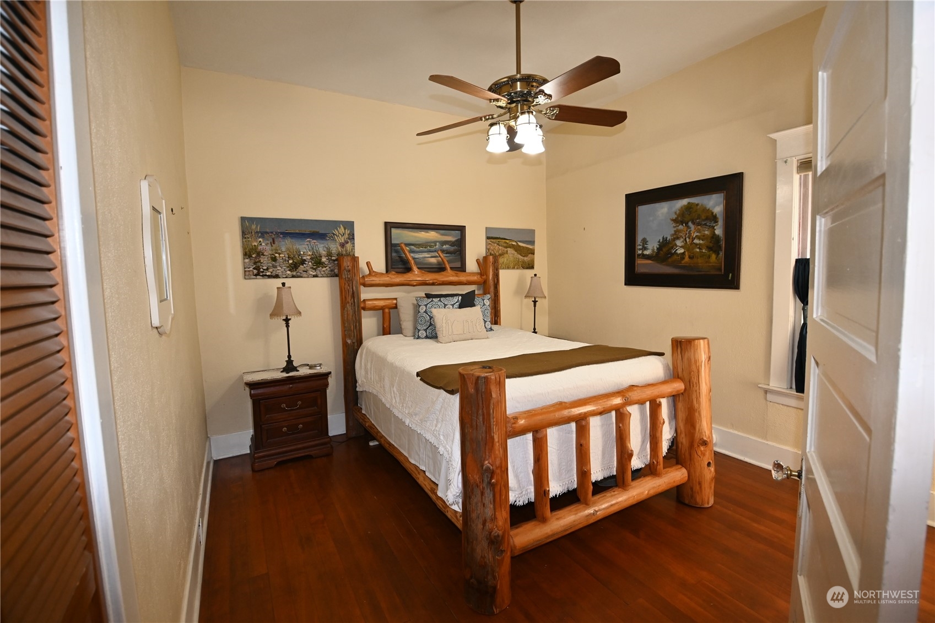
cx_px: 468
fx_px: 390
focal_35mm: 15
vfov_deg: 77.3
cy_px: 312
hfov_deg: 100.4
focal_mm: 10
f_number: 4
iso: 800
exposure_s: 1/60
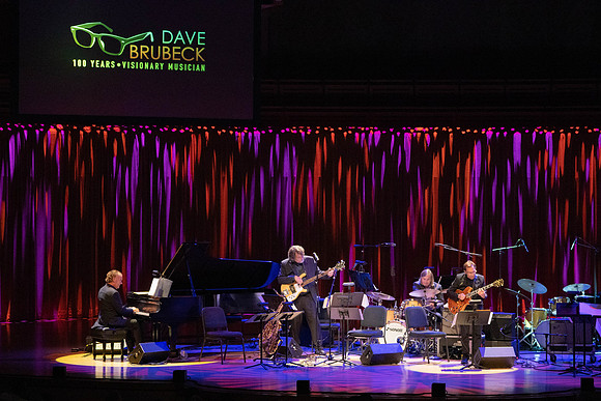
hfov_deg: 16.4
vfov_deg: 11.0
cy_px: 200
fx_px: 2087
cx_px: 300
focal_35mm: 125
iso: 8000
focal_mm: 125
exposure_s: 1/250
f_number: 6.3
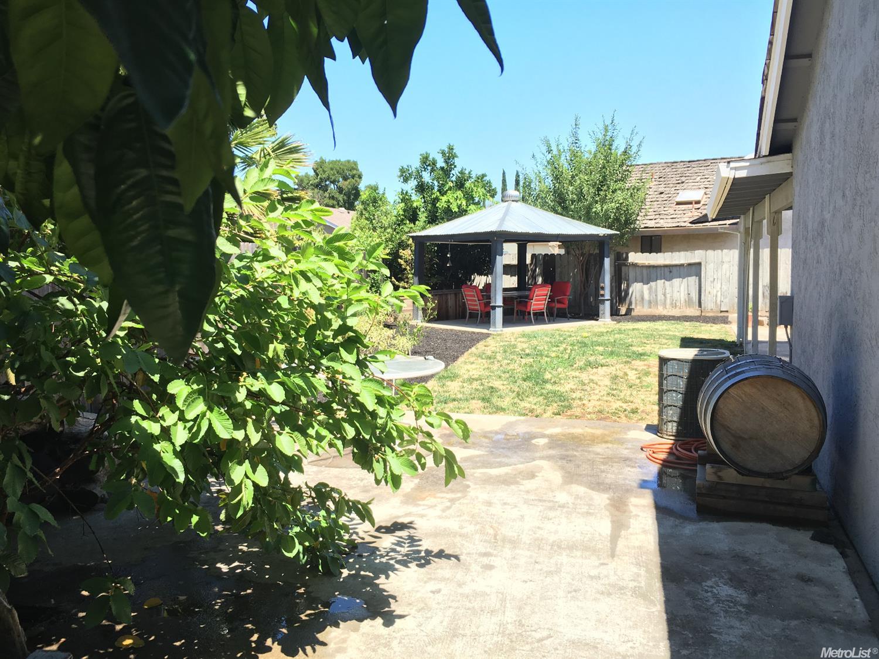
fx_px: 736
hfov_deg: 61.7
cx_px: 440
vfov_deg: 48.2
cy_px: 330
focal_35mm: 29
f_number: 2.2
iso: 25
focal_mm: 4.15
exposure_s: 1/447
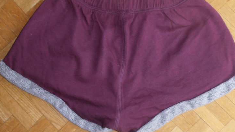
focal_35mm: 36
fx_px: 224
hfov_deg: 54.8
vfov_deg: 32.8
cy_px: 74
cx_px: 93
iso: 125
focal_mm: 4.2
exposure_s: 1/30
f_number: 3
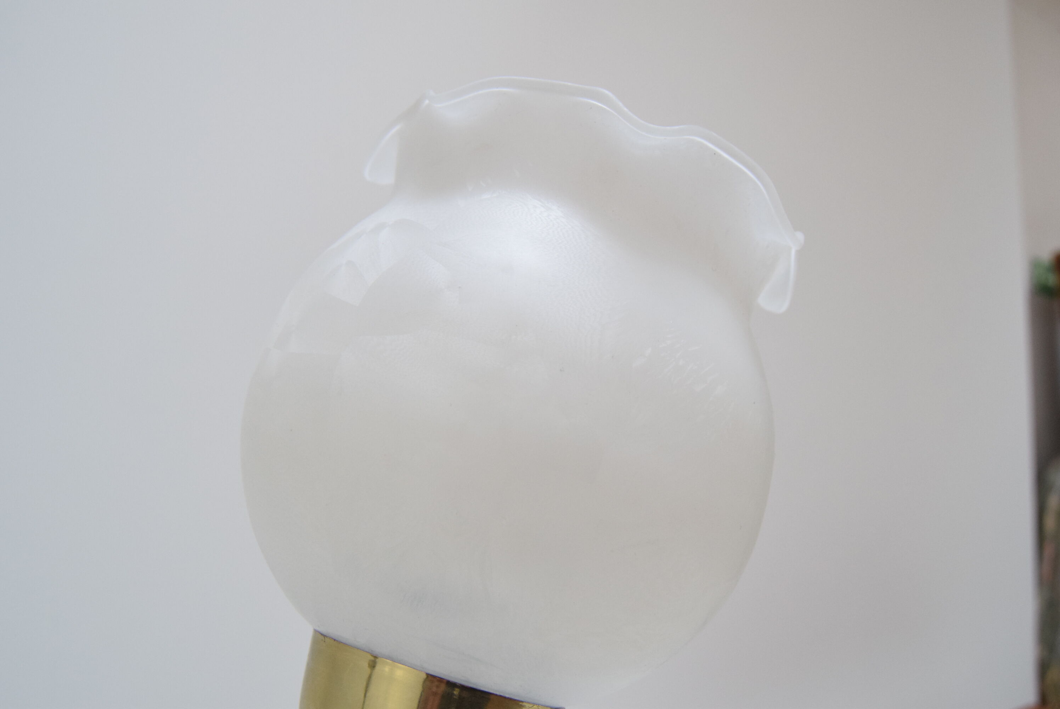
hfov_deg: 61.9
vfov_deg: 43.7
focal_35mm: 30
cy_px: 354
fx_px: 884
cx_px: 530
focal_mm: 20
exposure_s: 1/200
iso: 1600
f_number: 7.1
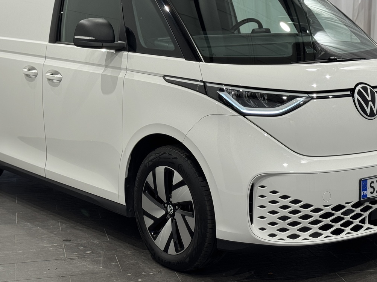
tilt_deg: -7.9
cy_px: 112
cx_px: 190
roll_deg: +0.0
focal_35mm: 69
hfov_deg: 28.2
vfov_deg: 21.3
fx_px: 751
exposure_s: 1/121
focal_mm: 6.76
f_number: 1.78
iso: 50
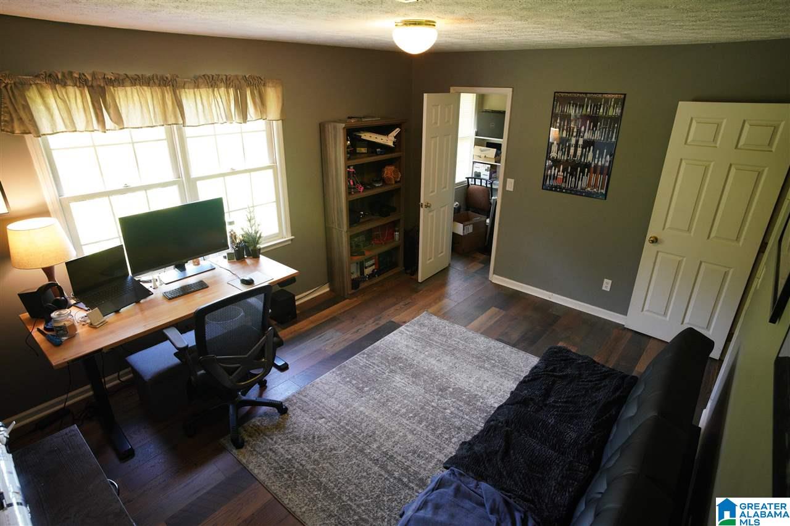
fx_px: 439
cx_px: 395
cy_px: 263
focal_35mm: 20
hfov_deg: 84.0
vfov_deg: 61.9
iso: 3200
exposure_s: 1/50
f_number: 5.6
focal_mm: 20
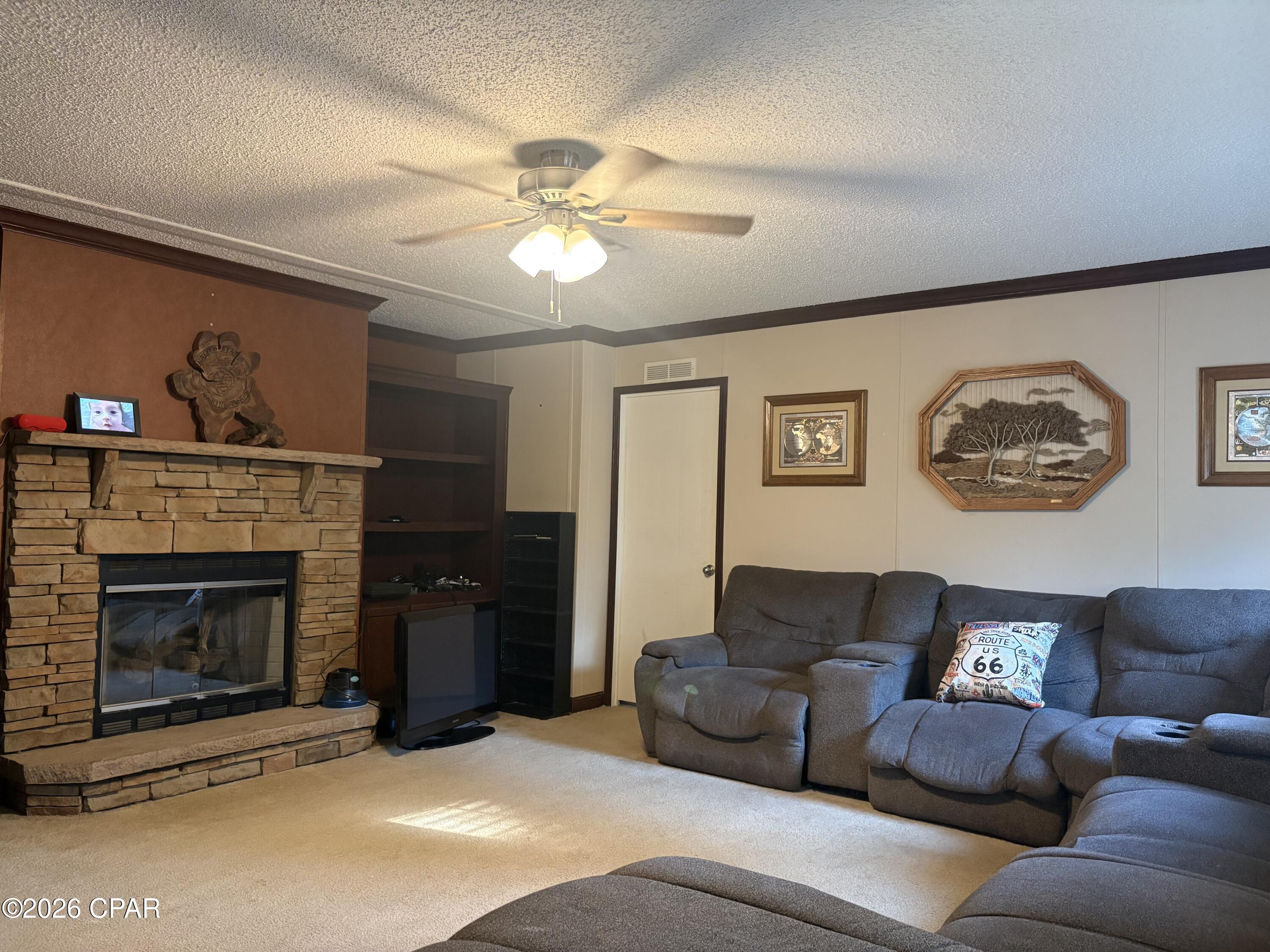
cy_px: 476
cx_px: 635
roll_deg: -0.9
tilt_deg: +3.2
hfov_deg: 67.3
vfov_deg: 53.1
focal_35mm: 26
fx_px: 954
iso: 320
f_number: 1.6
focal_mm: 5.96
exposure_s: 1/60
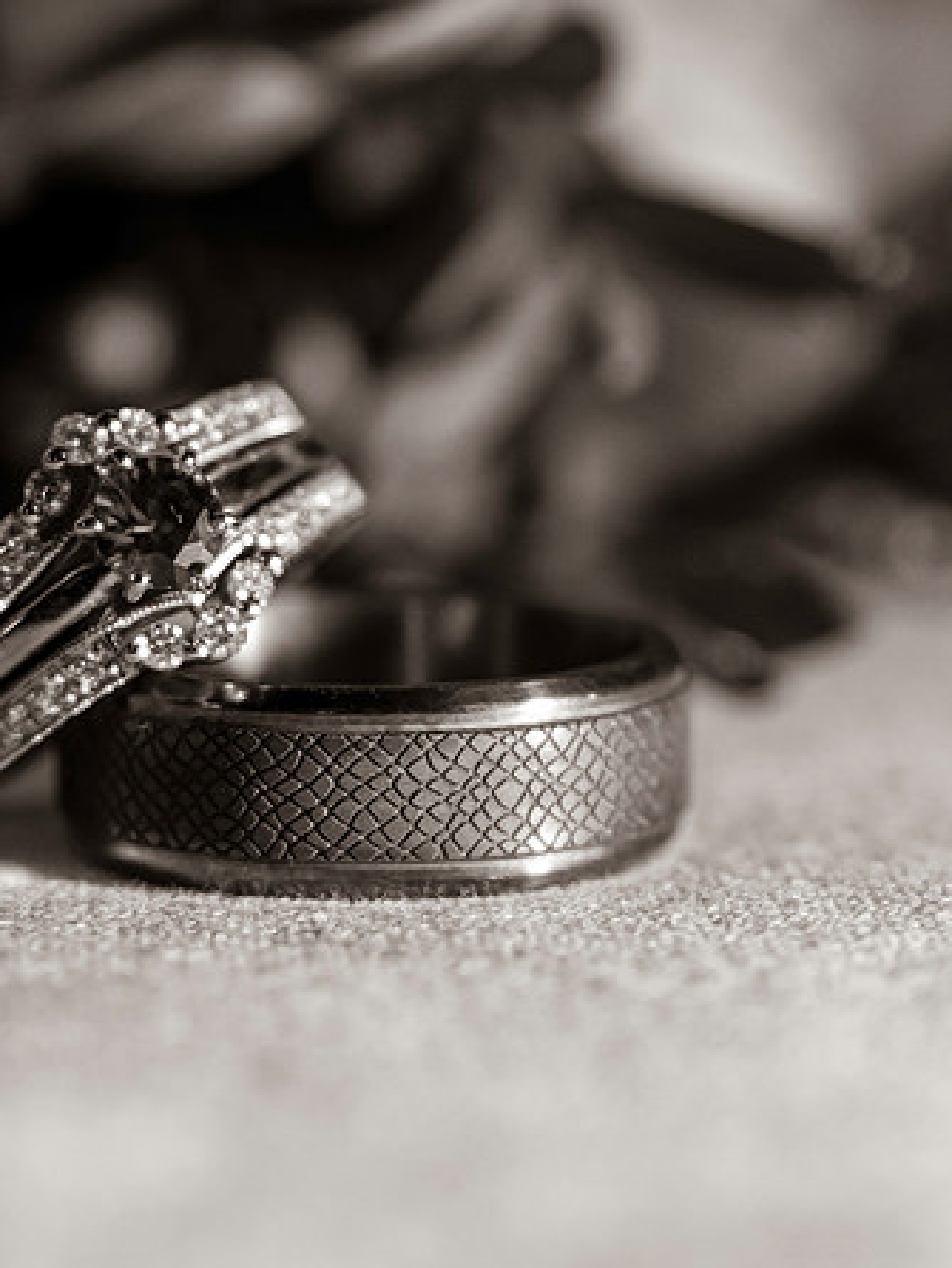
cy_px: 837
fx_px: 7547
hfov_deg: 7.2
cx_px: 261
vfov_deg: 9.6
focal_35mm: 206
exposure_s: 1/60
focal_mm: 70
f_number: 4.5
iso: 640
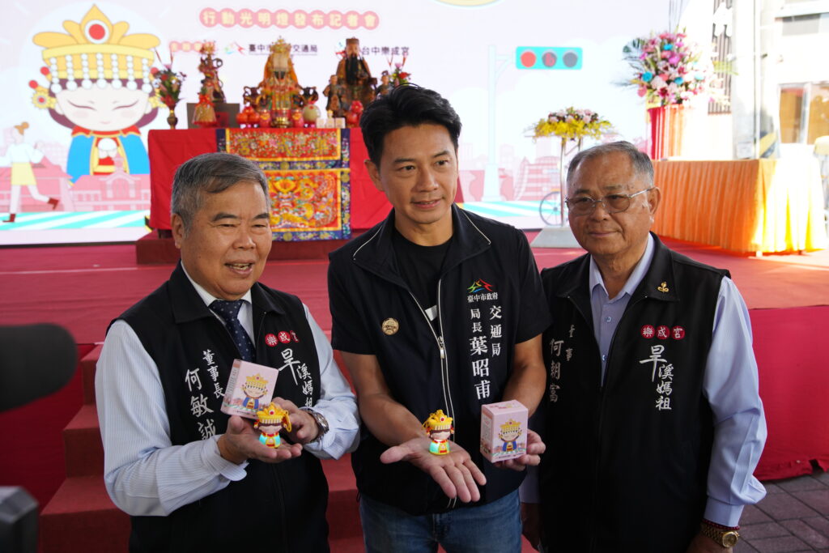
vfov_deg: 41.1
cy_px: 276
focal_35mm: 32
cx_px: 414
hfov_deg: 58.7
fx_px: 737
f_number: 5
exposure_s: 1/200
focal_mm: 32
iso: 640
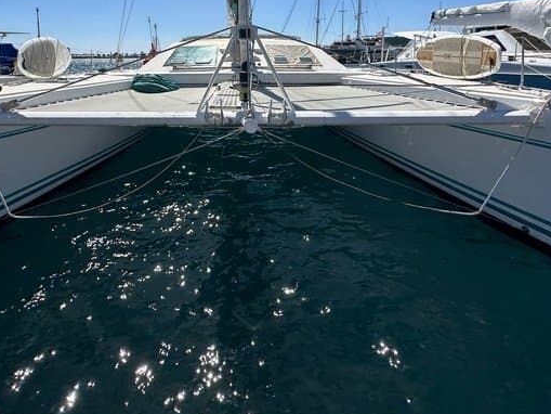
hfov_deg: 75.8
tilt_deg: -7.5
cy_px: 96
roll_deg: +0.8
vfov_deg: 57.5
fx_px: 350
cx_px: 232
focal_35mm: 22
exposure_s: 1/4292
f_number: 2.2
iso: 50
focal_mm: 2.22
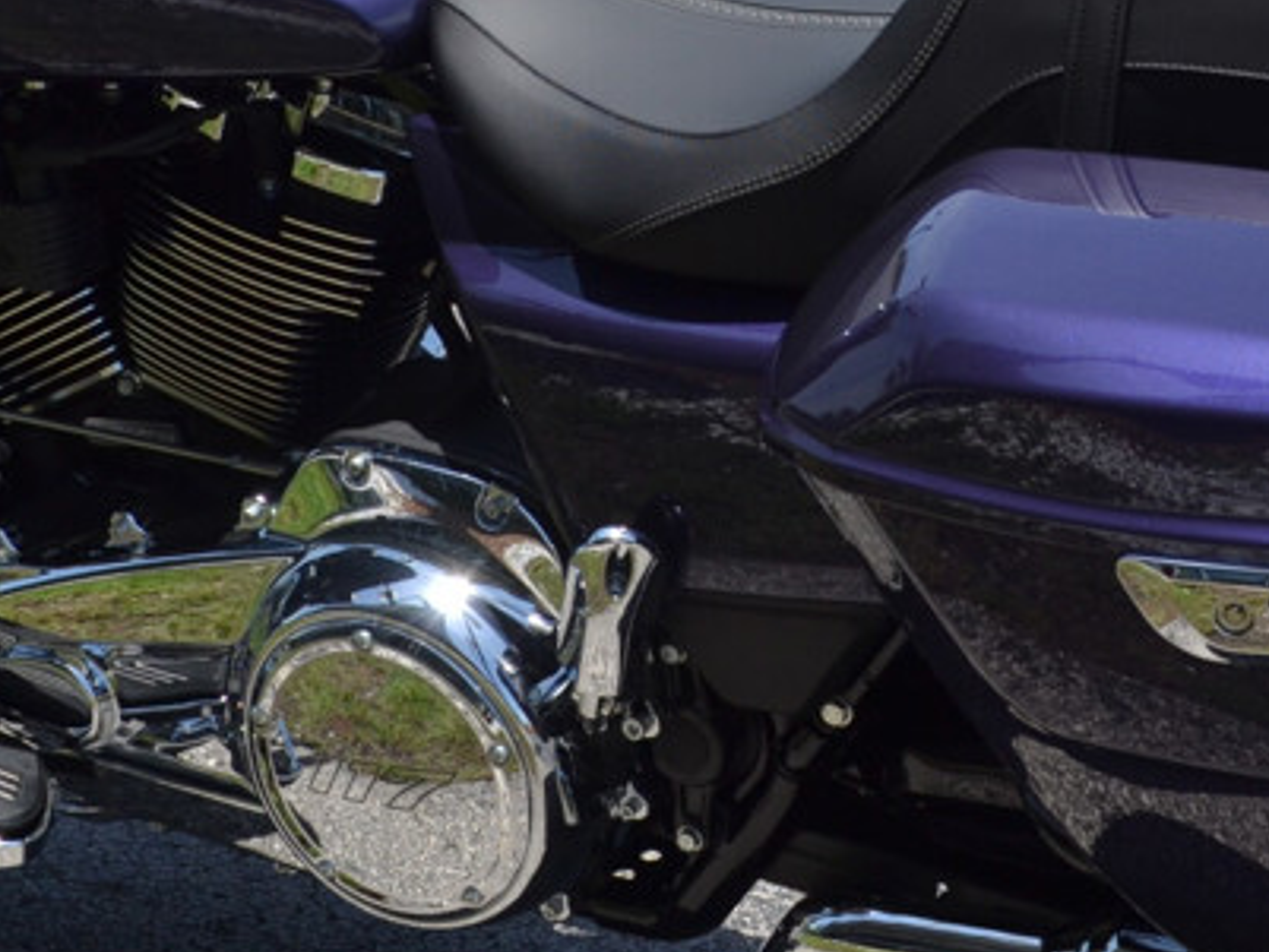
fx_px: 3484
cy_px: 89
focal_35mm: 95
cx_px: 756
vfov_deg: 15.4
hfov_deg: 20.6
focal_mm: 22
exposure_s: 1/320
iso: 100
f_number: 9
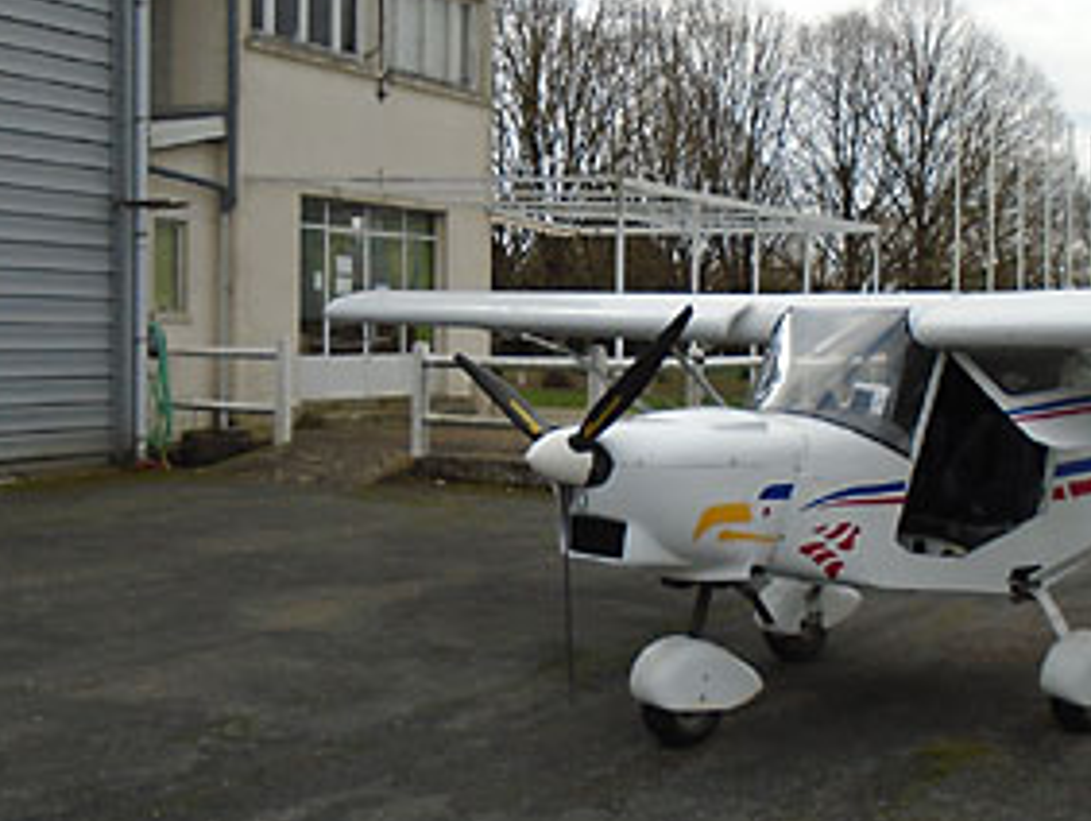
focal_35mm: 47
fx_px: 1483
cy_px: 412
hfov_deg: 40.2
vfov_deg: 30.9
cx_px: 658
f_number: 3.2
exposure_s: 1/1000
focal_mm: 4.6
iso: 100
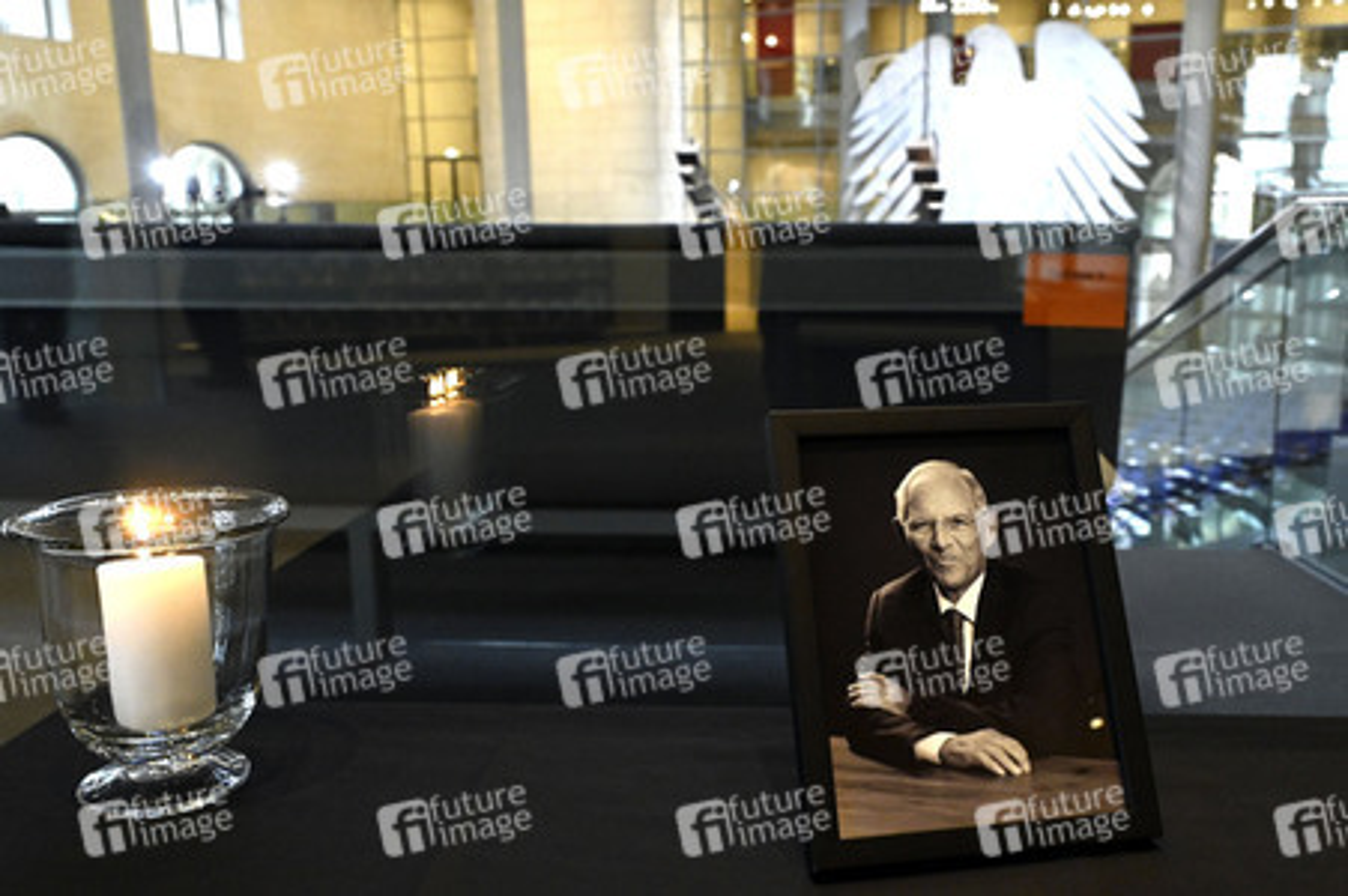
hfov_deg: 63.7
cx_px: 674
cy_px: 448
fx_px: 1085
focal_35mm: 29
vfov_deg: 44.9
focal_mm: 29
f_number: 7.1
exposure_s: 1/100
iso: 6400
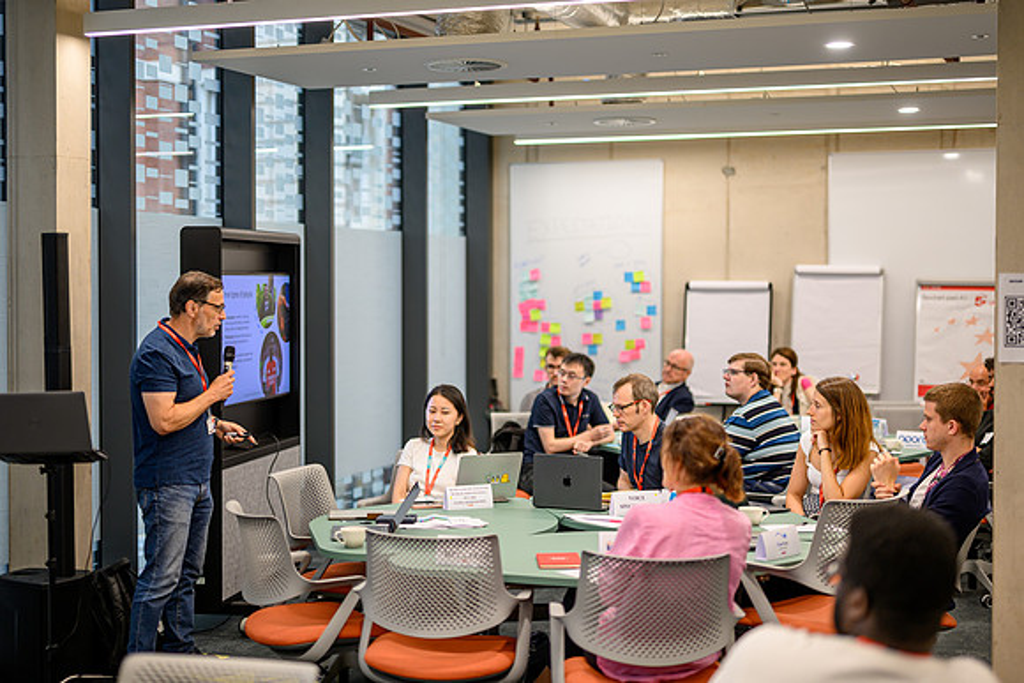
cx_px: 485
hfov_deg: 36.5
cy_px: 323
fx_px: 1550
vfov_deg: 24.9
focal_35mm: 54
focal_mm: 50
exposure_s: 1/200
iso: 180
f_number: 1.2
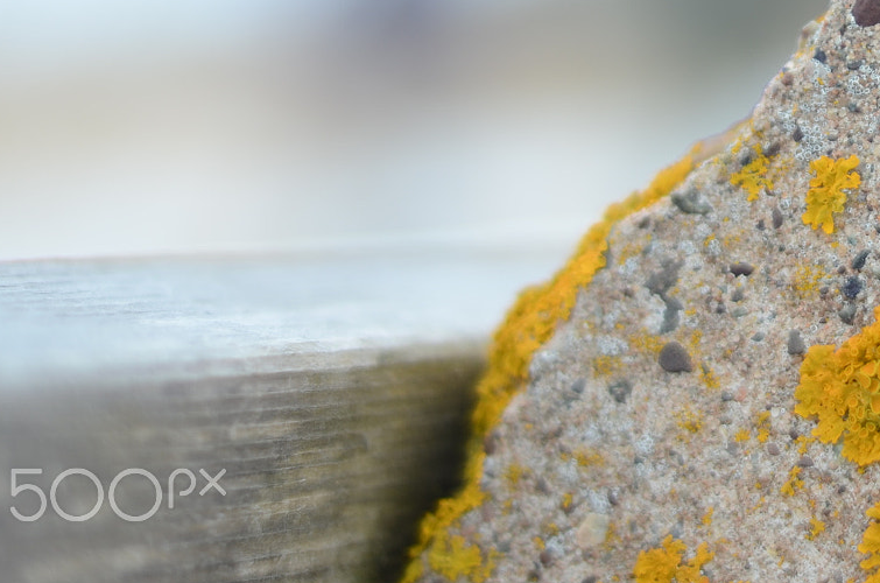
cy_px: 31
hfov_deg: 12.8
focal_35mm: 159
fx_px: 3878
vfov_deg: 8.6
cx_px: 870
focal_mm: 50
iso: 100
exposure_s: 1/2500
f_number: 1.8
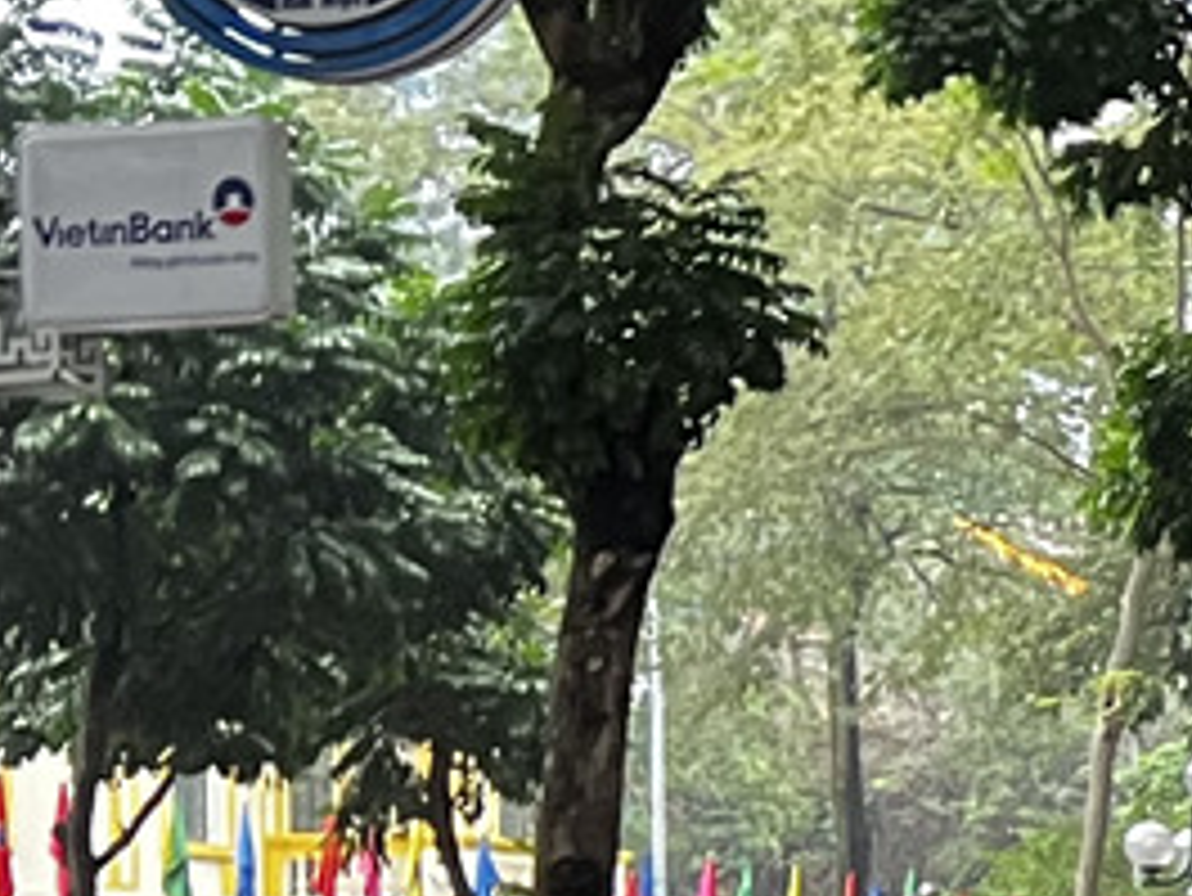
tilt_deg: +2.5
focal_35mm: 157
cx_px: 2681
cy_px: 995
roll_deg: +1.9
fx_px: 5409
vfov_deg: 9.4
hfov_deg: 11.0
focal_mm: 5.7
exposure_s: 1/50
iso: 320
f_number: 1.5
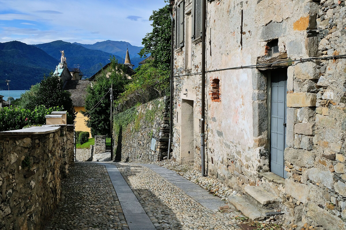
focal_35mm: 43
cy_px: 115
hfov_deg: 45.4
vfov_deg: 31.2
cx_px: 173
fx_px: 413
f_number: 22
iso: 1000
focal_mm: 28.9
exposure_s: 1/340
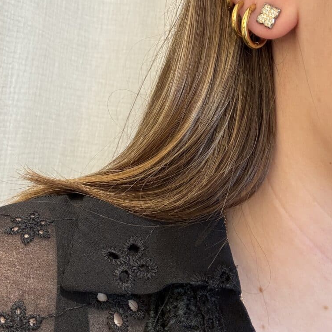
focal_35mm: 36
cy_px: 123
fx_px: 391
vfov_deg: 45.6
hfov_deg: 46.0
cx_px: 165
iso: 125
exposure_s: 1/50
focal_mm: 2.69
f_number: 1.9
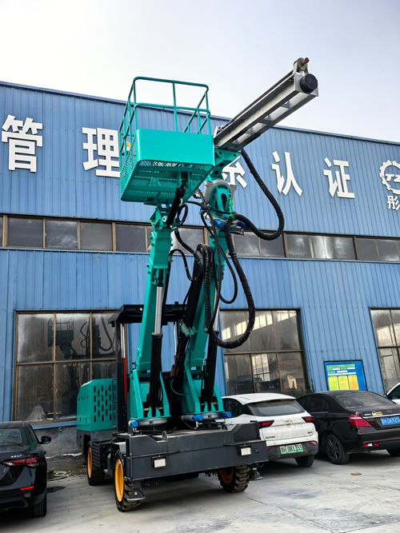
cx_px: 200
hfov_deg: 46.8
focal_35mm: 30
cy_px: 266
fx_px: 462
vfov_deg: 60.0
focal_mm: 5.75
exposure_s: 1/4000
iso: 50
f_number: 1.4
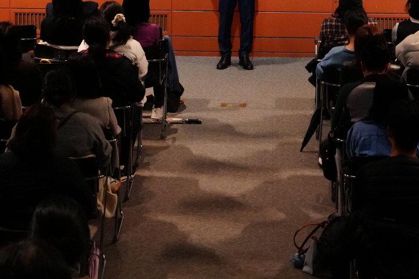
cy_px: -86
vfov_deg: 11.4
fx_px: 1361
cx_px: 246
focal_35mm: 117
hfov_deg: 17.5
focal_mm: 44
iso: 6400
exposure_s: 1/200
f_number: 5
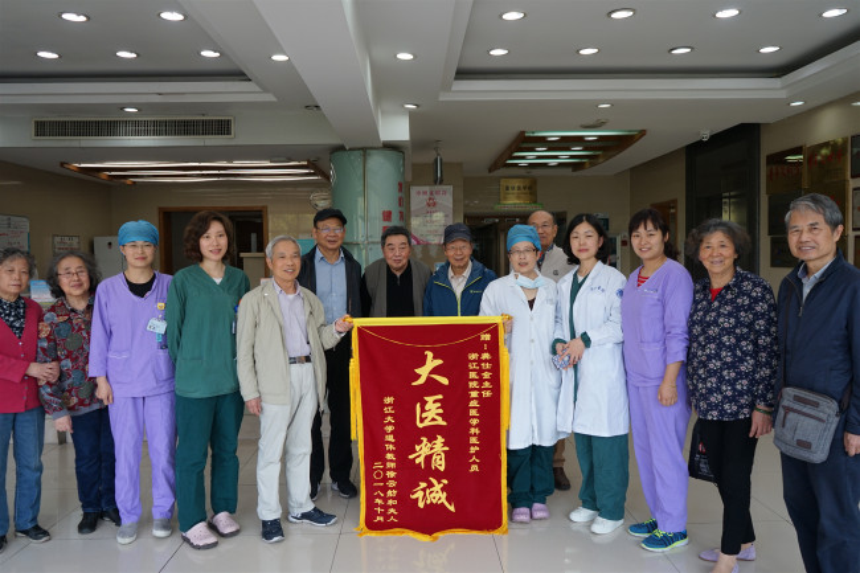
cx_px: 430
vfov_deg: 46.4
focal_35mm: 28
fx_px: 669
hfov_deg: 65.5
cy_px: 286
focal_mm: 28
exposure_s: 1/60
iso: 400
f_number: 5.6
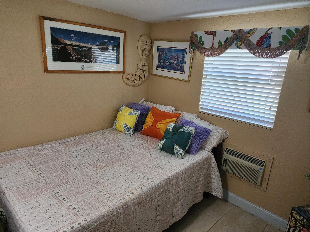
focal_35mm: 23
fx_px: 206
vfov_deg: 58.9
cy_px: 116
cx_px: 155
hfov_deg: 73.9
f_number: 1.8
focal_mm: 6.4
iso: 800
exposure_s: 1/120
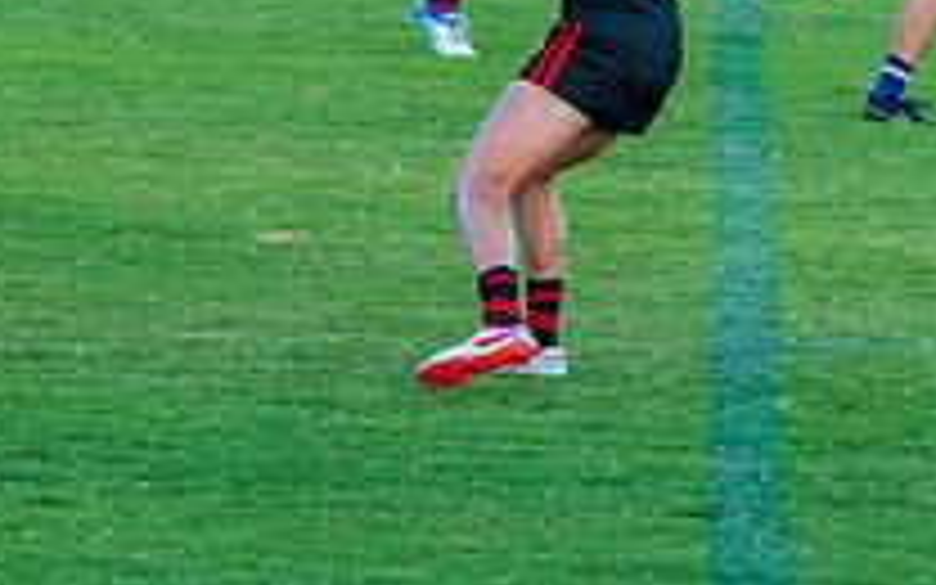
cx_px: -310
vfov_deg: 1.8
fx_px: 18902
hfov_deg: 2.8
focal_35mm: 741
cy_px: 20
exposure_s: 1/640
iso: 1000
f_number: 5.6
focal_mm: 250
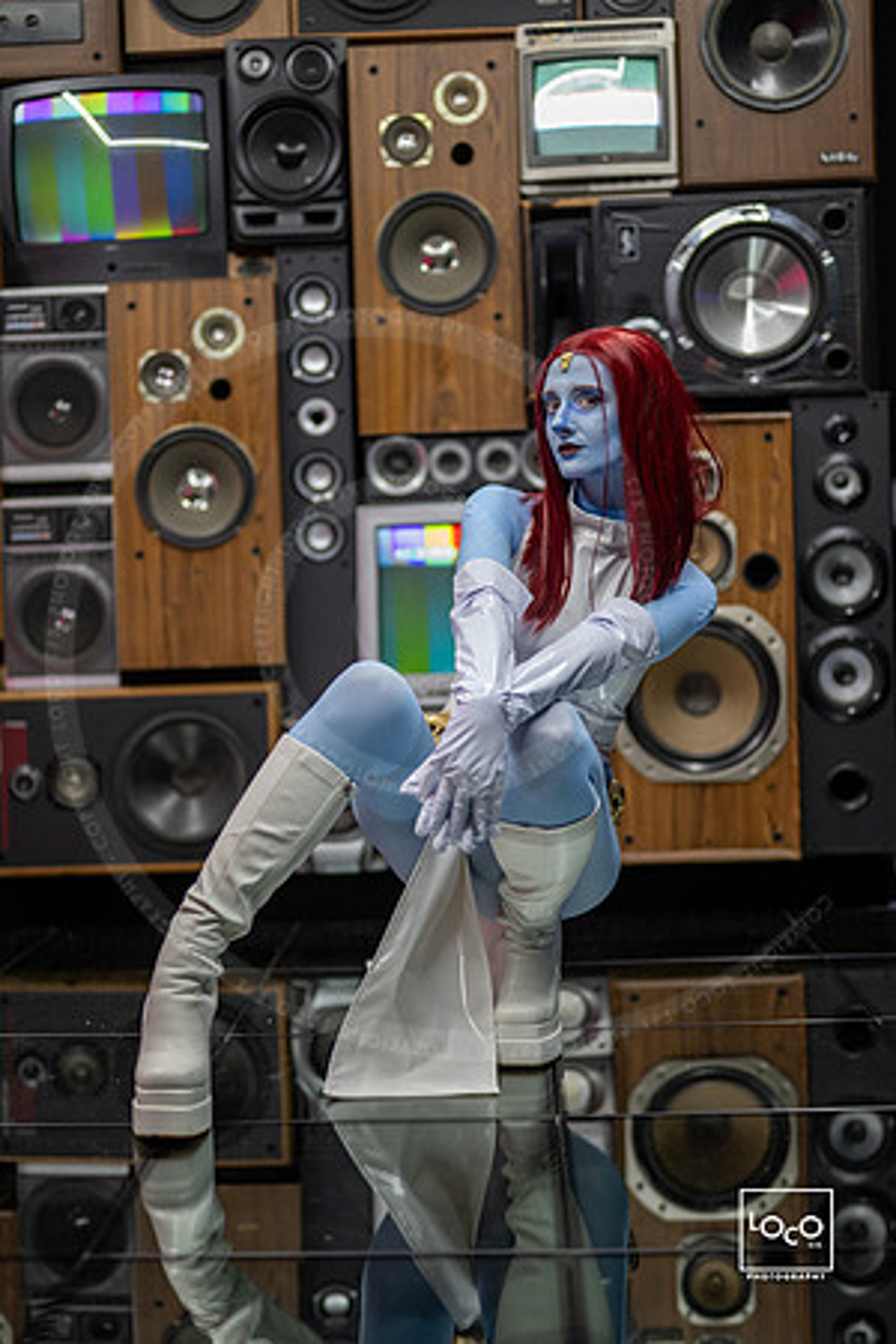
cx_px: 448
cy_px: 672
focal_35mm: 50
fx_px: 1867
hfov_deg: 27.0
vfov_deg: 39.6
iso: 1000
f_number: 1.2
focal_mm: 50
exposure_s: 1/250
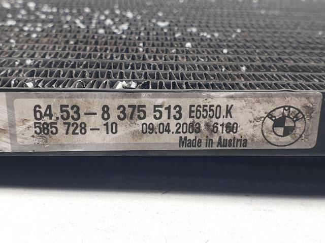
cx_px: 162
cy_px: 122
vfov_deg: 53.0
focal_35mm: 26
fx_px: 244
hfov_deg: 67.3
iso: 50
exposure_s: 1/142
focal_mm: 4.3
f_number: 2.4
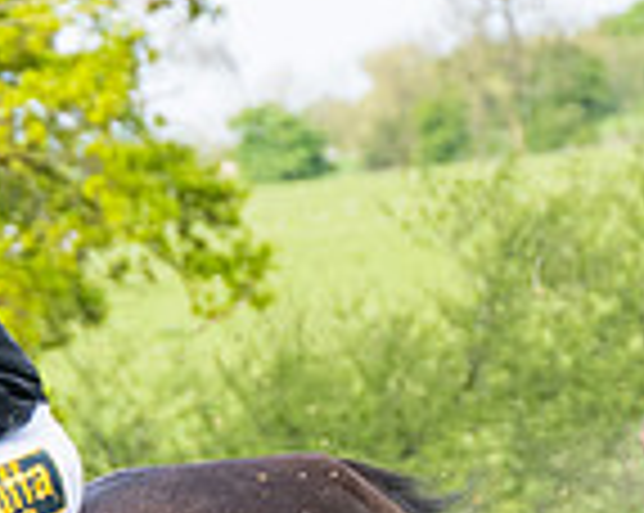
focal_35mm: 653
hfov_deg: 3.0
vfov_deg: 2.4
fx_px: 12429
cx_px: -27
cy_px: 724
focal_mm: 98
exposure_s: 1/1250
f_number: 4
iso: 400
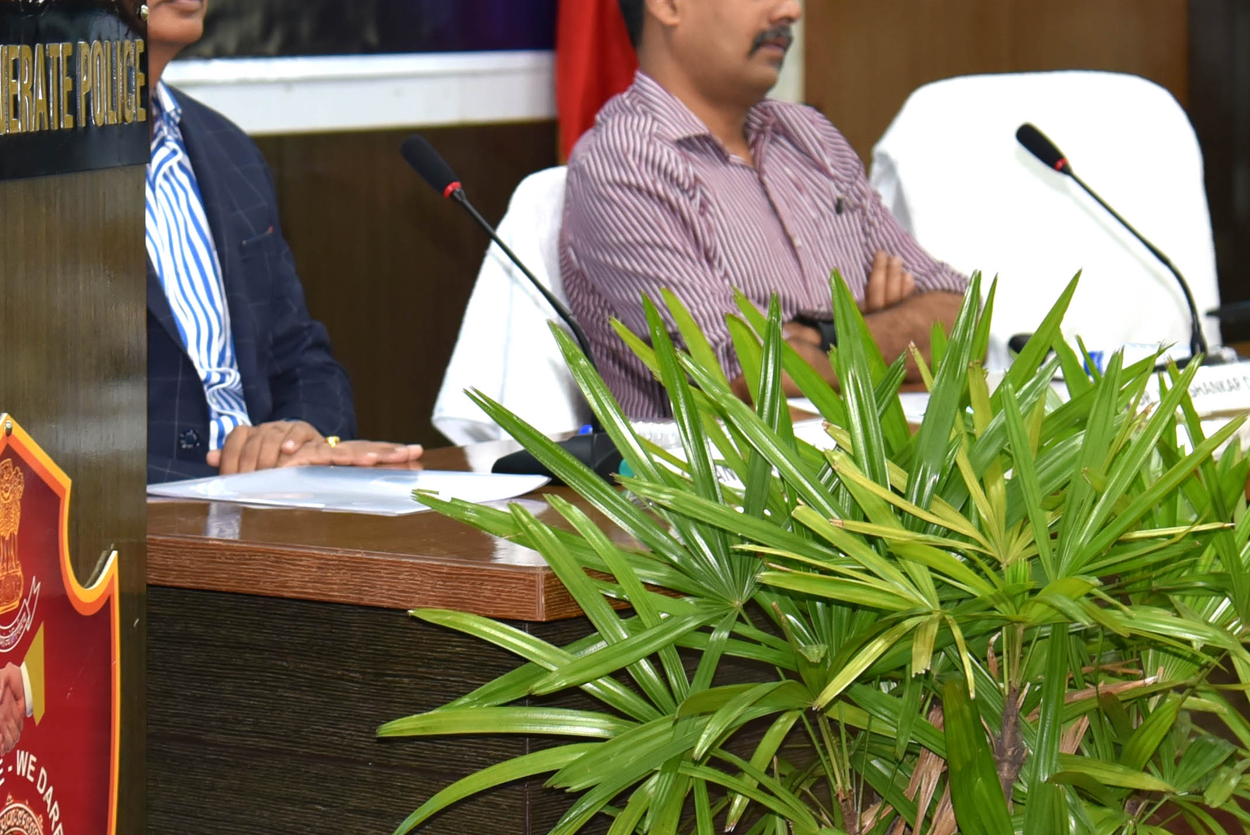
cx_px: 519
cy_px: 57
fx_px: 4898
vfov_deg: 9.7
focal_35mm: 141
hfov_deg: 14.5
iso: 800
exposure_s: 1/80
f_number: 4.5
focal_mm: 50
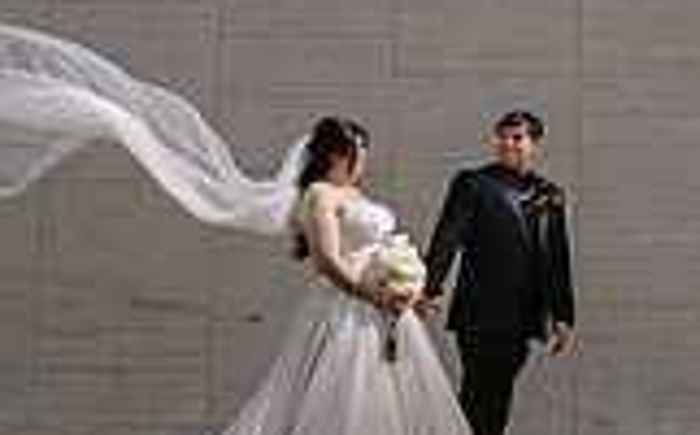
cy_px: -140
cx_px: 681
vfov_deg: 9.2
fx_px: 2647
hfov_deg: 14.8
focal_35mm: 139
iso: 50
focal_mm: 35
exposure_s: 1/320
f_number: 3.2
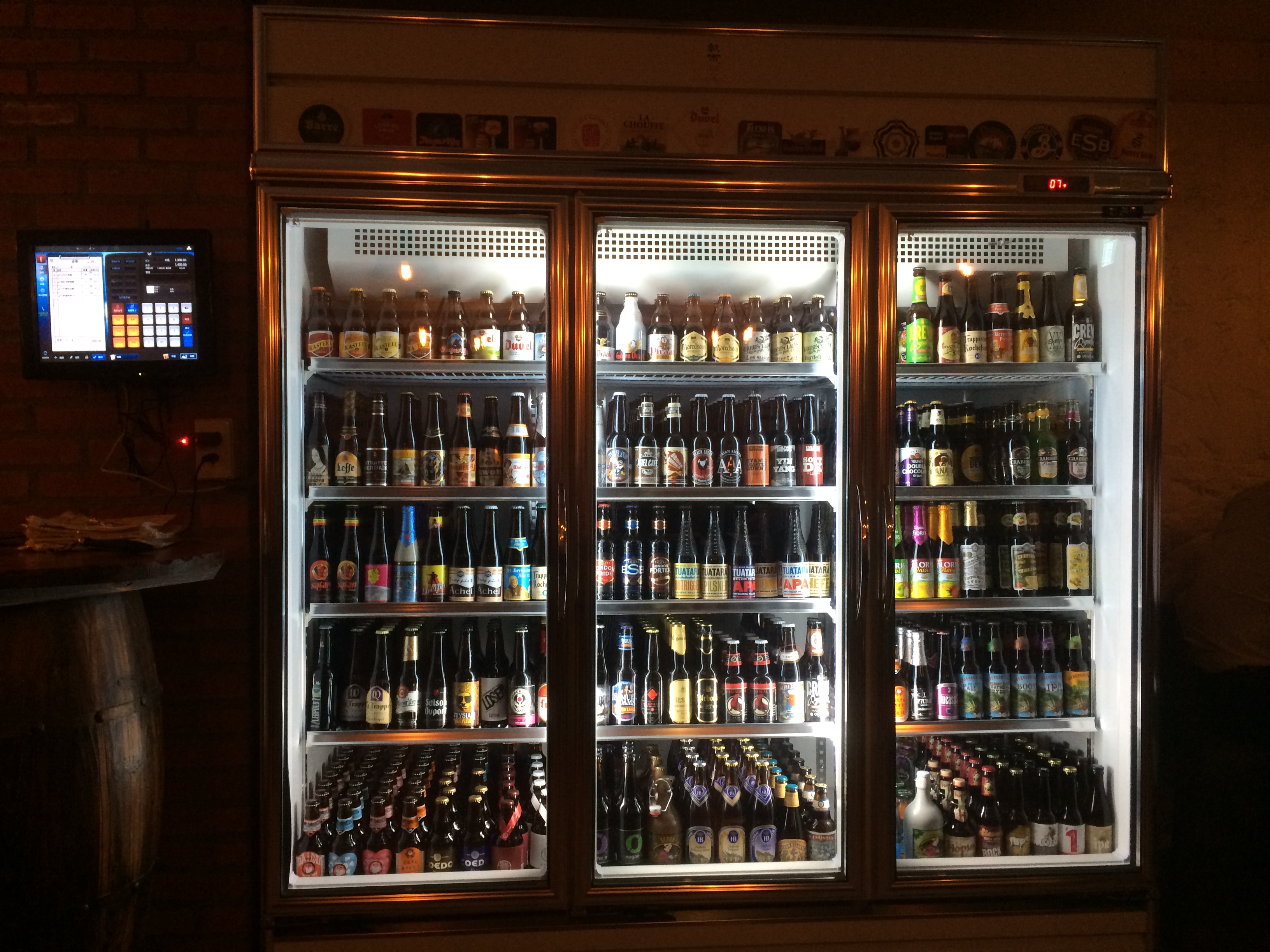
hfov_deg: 60.0
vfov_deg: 46.8
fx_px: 1101
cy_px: 476
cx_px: 635
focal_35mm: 30
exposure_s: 1/30
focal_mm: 4.12
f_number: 2.2
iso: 160
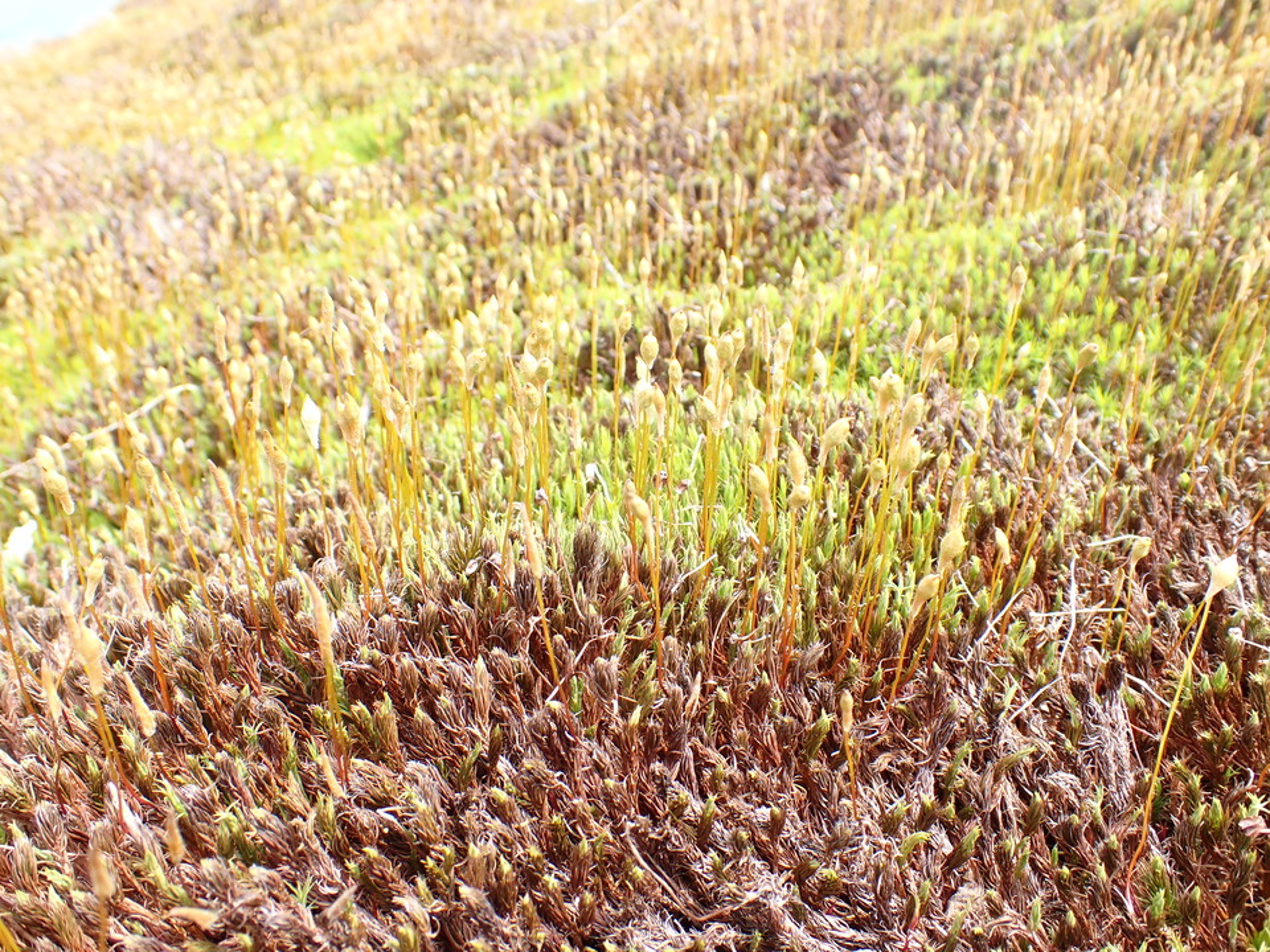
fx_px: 1101
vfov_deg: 46.8
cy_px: 476
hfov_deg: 60.0
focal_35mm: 30
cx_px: 635
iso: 100
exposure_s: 1/200
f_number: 3.2
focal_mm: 5.4
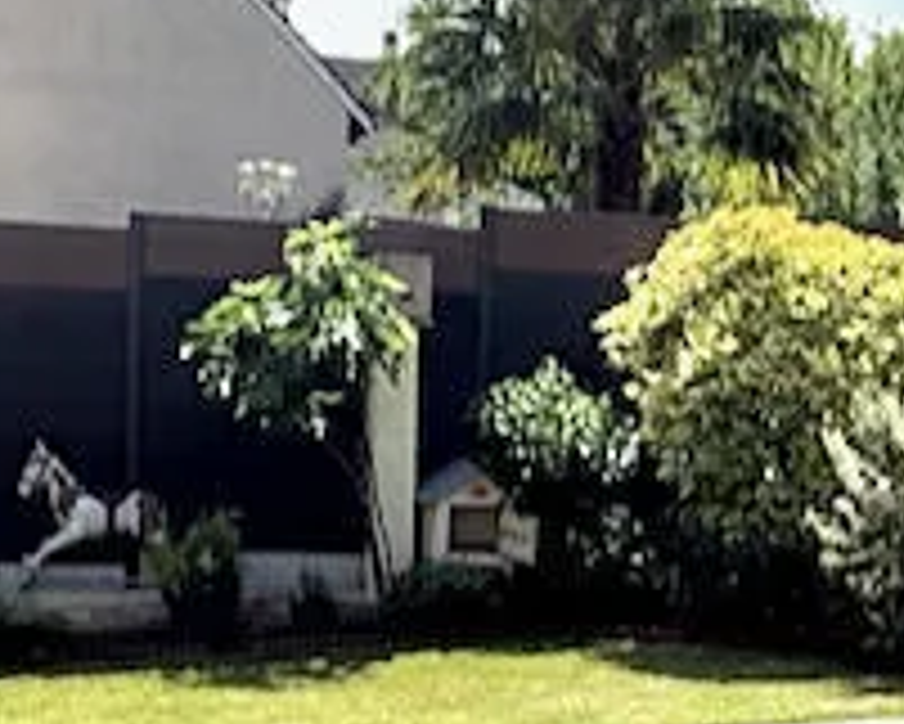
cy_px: 625
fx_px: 2329
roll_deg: -0.2
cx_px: 594
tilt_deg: -4.6
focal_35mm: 87
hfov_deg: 21.9
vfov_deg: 17.5
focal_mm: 2.22
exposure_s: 1/2165
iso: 64
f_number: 2.2
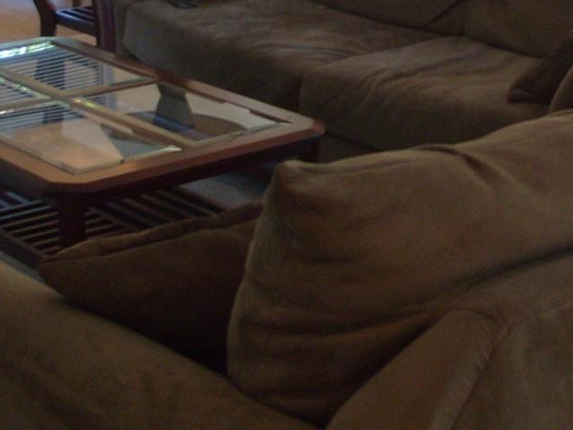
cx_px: 373
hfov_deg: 22.4
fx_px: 1440
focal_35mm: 87
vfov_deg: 16.4
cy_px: -61
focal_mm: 7.8
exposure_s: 1/30
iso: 200
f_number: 2.8
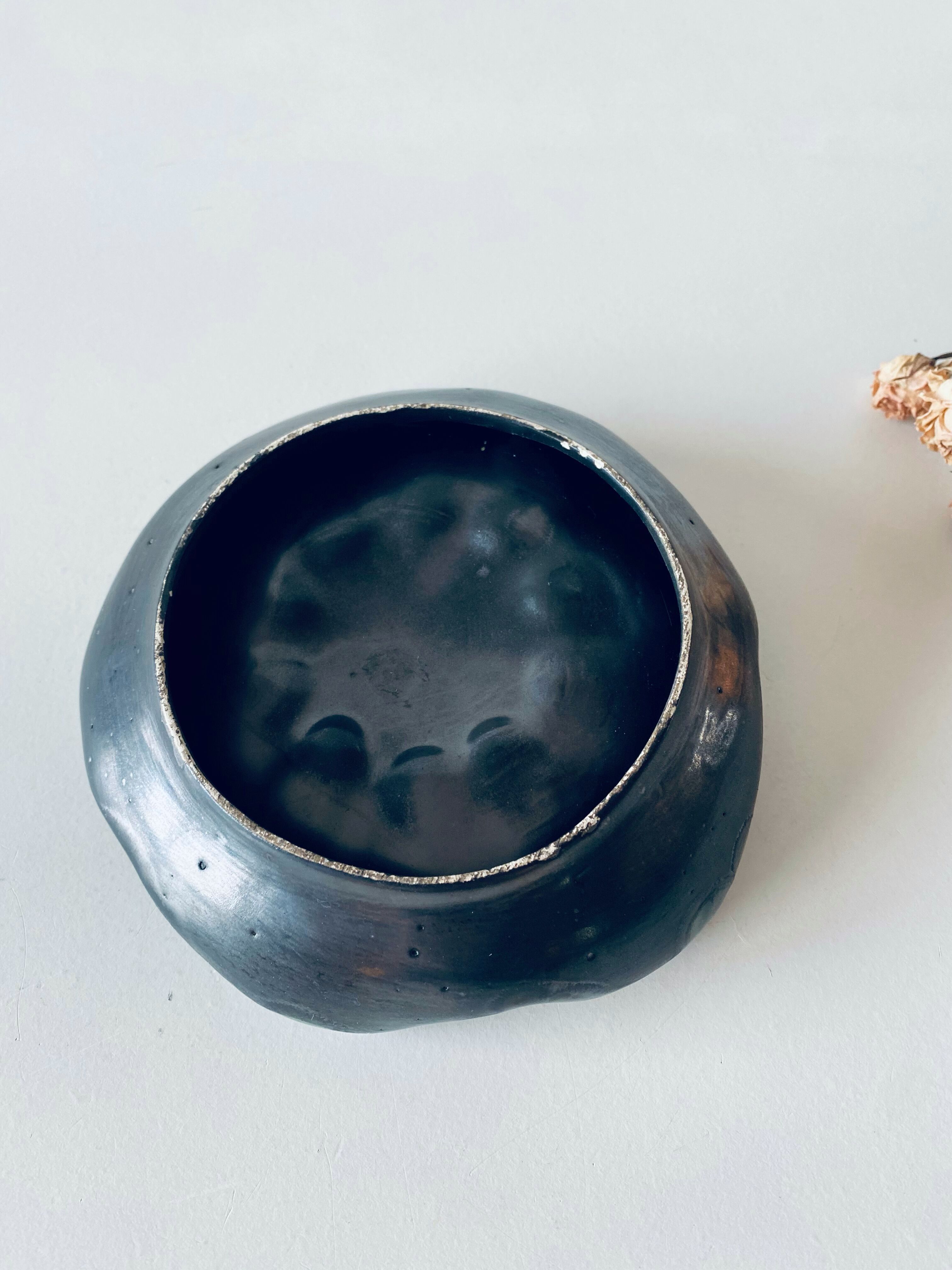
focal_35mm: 26
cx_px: 476
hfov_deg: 53.1
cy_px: 635
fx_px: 953
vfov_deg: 67.3
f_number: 1.8
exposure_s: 1/100
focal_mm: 4.25
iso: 125
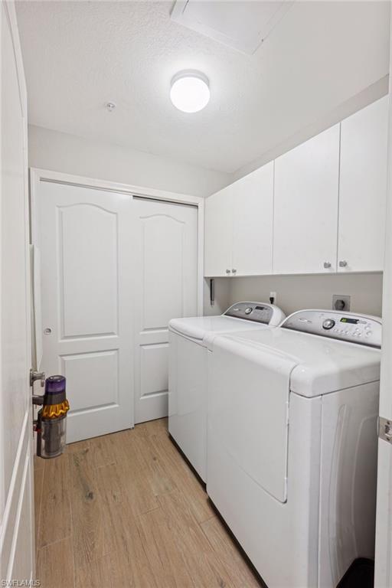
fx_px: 261
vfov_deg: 96.7
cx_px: 196
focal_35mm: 16
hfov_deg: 73.7
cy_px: 294
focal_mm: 16
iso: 400
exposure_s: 1/8
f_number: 13
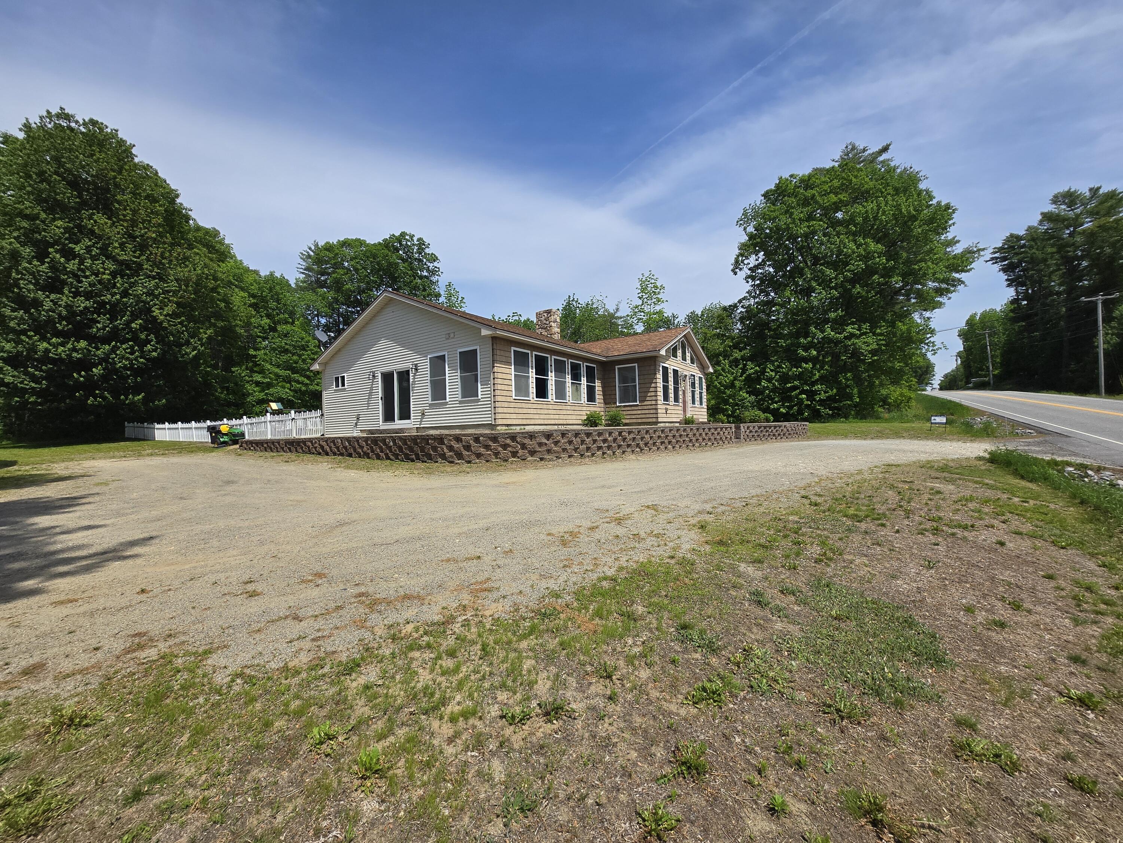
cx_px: 562
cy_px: 422
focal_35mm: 13
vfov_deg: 89.9
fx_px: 422
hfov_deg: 106.2
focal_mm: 1.7
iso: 25
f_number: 2.2
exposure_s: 1/1704
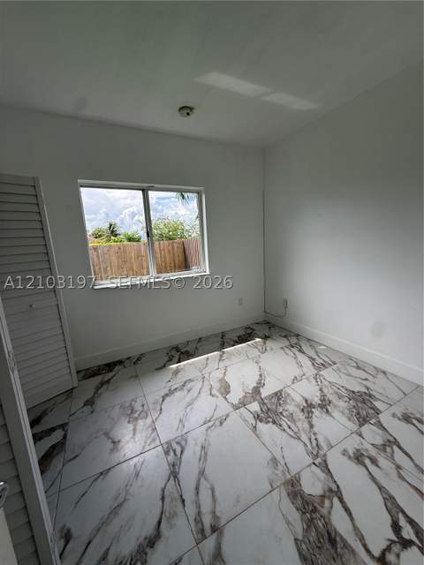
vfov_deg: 102.1
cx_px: 212
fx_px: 229
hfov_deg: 85.7
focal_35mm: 14
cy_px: 282
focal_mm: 2.22
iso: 50
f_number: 2.2
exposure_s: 1/312
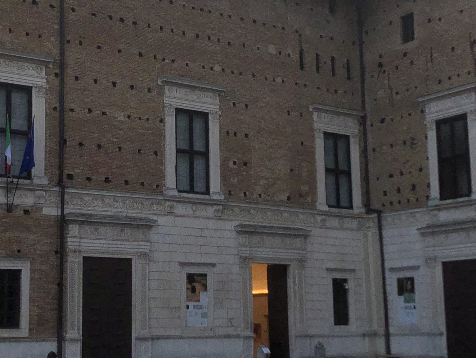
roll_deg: +2.2
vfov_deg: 20.2
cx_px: 219
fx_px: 1004
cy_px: 167
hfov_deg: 26.7
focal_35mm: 73
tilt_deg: +9.8
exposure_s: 1/787
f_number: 1.8
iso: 20
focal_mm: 4
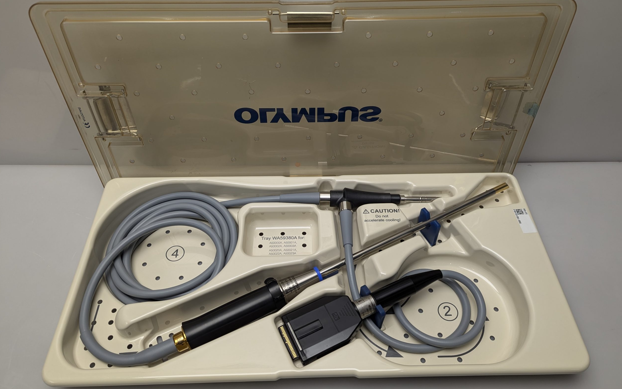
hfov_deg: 70.4
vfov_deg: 47.6
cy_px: 198
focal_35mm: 26
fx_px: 441
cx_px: 314
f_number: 1.85
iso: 61
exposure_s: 1/100
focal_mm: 6.81
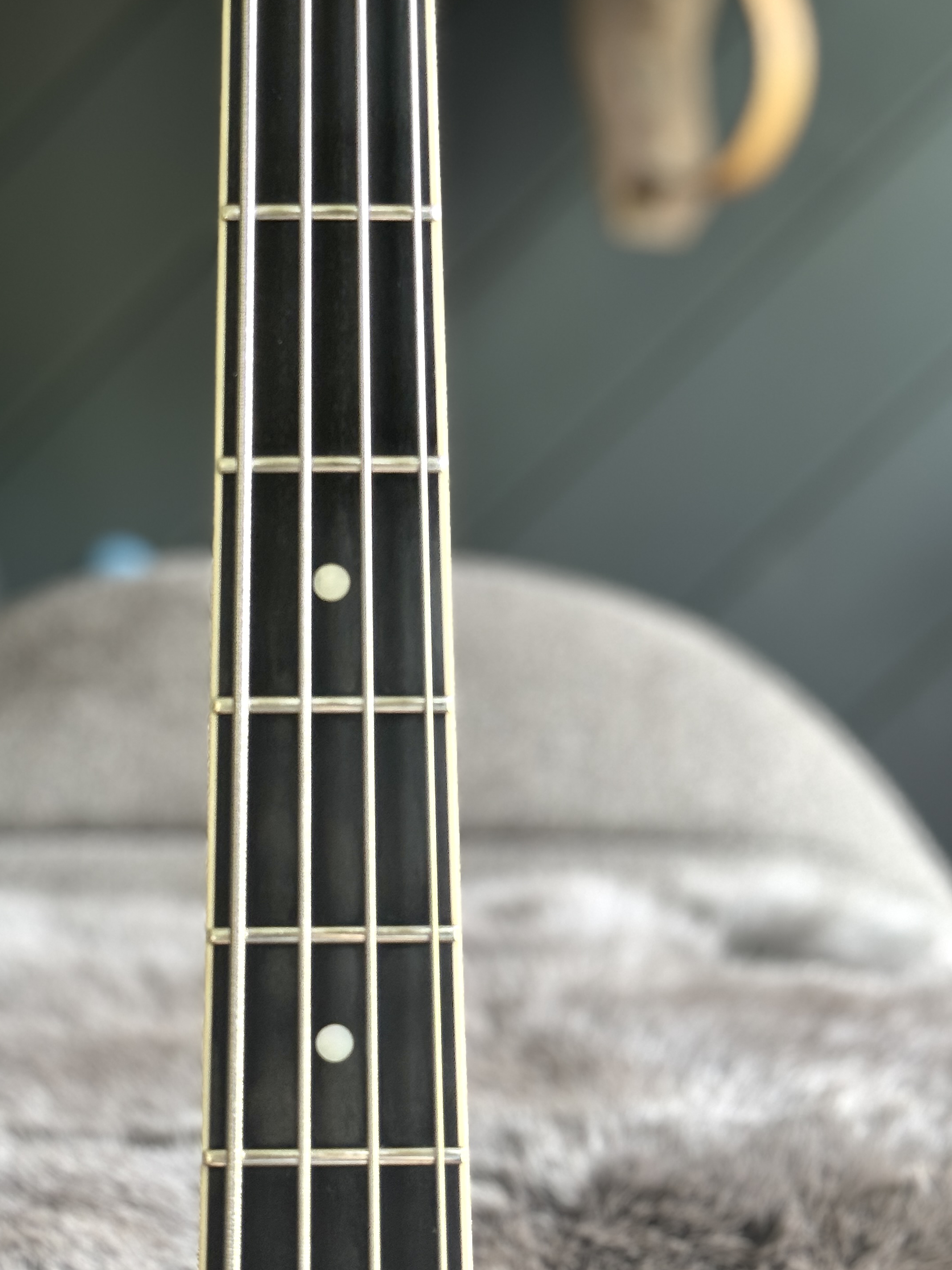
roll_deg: -0.4
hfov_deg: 21.6
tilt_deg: -10.1
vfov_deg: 28.6
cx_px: 349
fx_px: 2493
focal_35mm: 68
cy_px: 593
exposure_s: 1/60
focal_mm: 6.76
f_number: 1.78
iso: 160
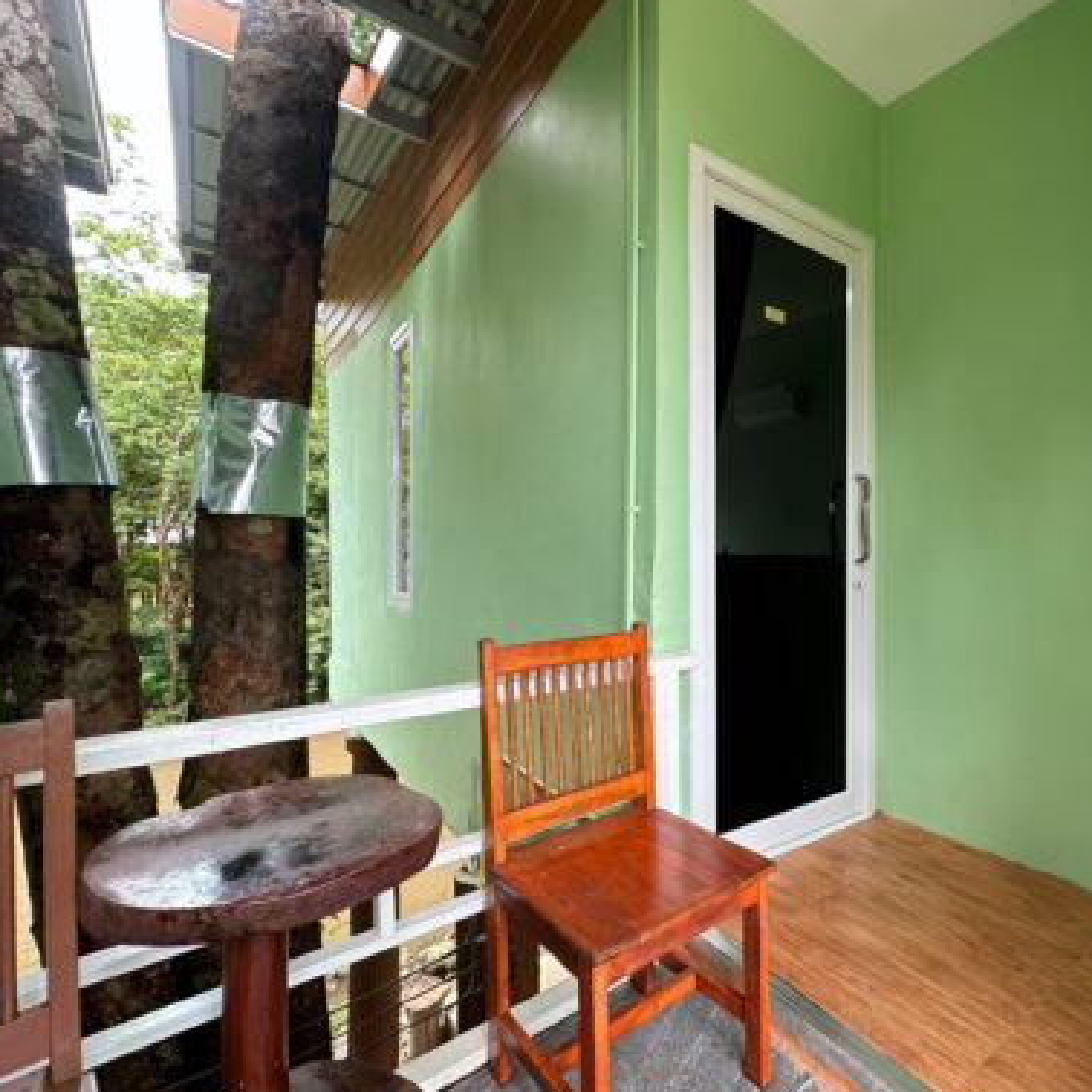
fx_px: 642
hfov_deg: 76.9
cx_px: 766
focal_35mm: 18
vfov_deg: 80.7
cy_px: 568
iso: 125
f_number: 2.2
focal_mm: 2.22
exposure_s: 1/77
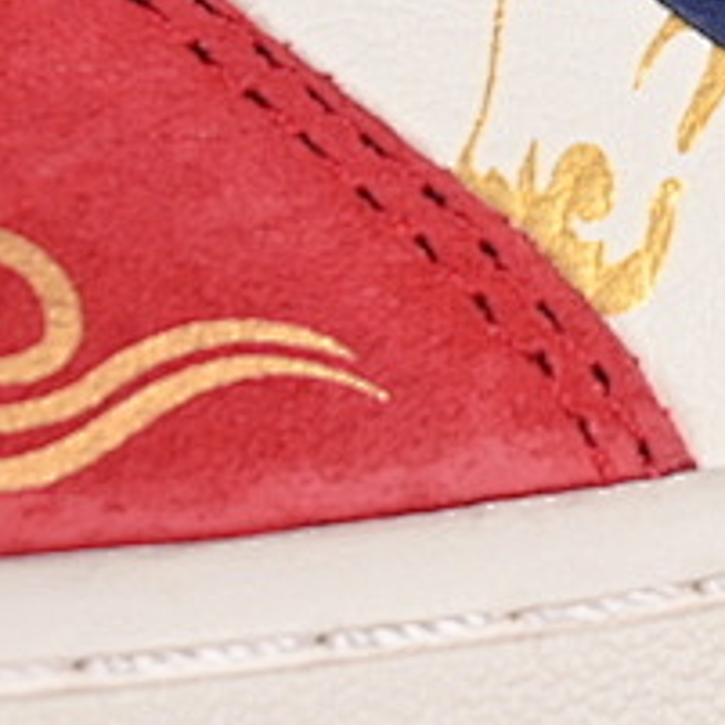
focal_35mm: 342
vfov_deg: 5.1
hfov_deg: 5.1
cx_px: 1190
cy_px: -97
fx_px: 8104
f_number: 7.1
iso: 160
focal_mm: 50
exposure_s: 1/60
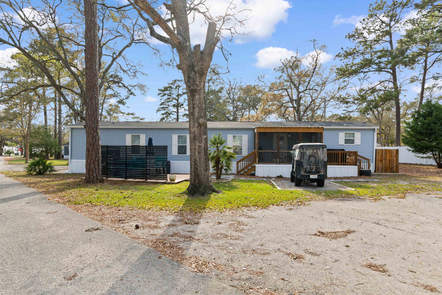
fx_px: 233
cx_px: 221
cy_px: 148
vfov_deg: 64.6
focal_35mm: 19
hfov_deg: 86.9
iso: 100
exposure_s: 1/125
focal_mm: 13
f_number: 5.6
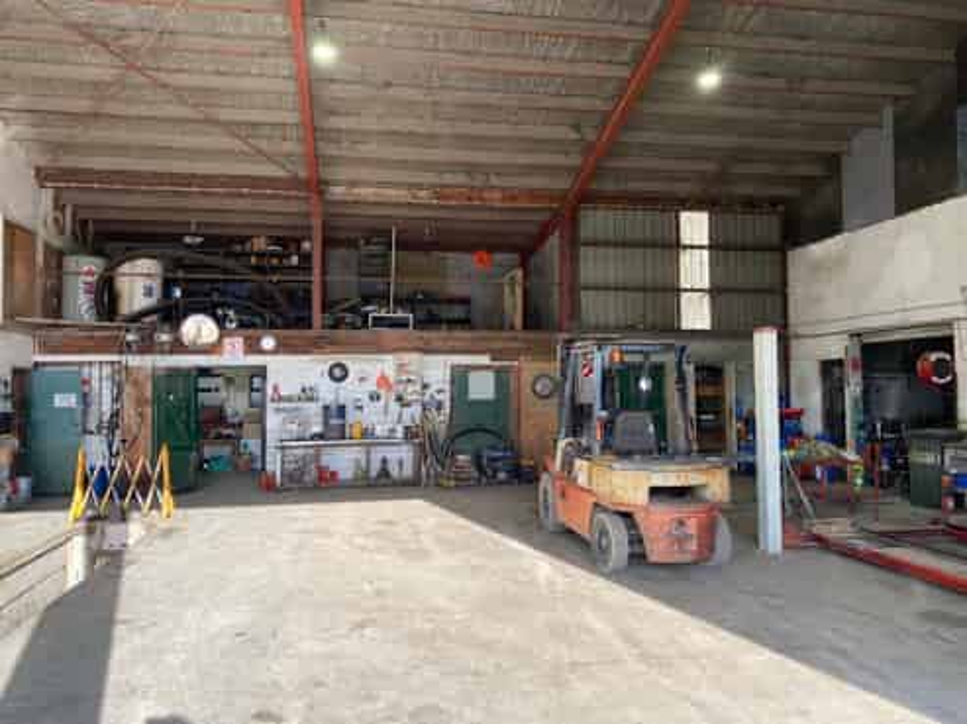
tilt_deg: +1.5
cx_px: 484
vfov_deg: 53.0
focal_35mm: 26
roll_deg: +0.6
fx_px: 726
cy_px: 362
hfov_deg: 67.3
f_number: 1.8
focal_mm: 4.25
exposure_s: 1/420
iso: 32
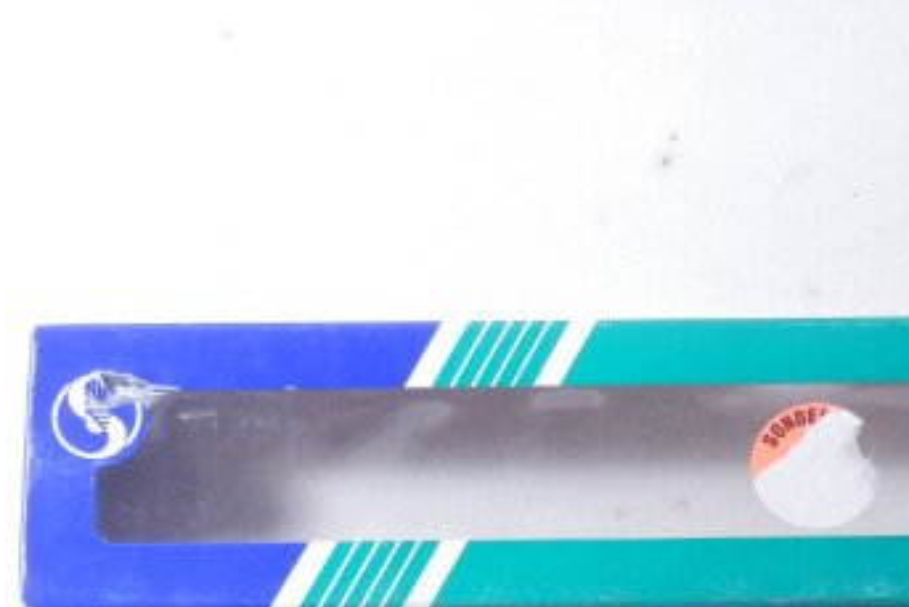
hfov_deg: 16.9
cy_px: 588
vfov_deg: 11.3
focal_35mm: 120
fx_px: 3031
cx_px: 758
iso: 1000
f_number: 4.4
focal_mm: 11.9
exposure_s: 1/160
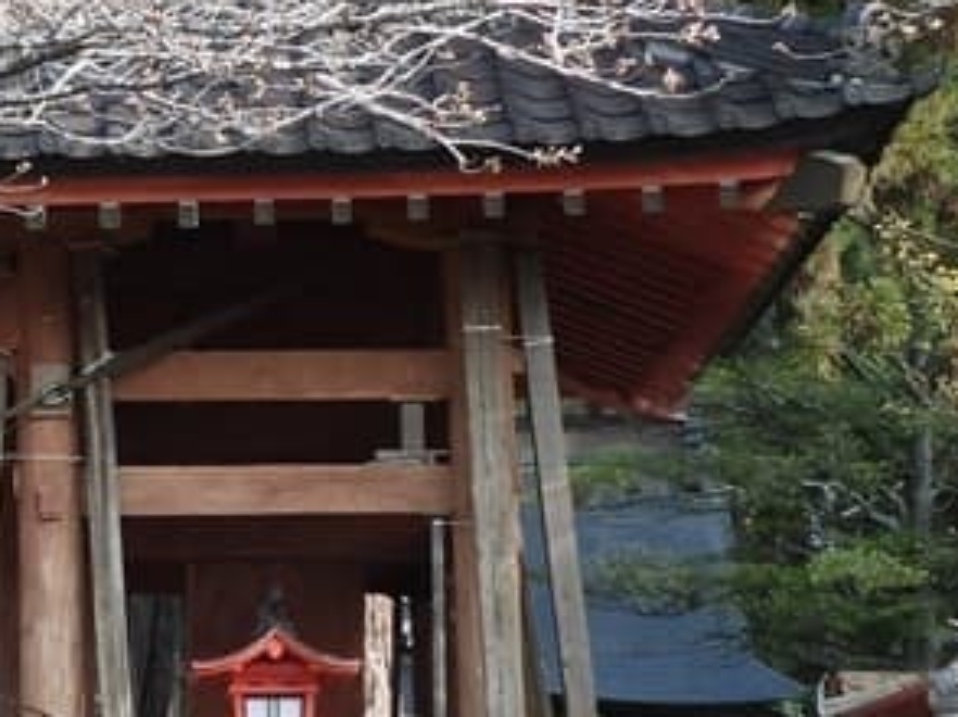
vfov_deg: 9.3
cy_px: 274
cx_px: -205
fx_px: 4424
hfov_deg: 12.1
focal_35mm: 160
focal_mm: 8.4
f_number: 3.2
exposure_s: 1/320
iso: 100
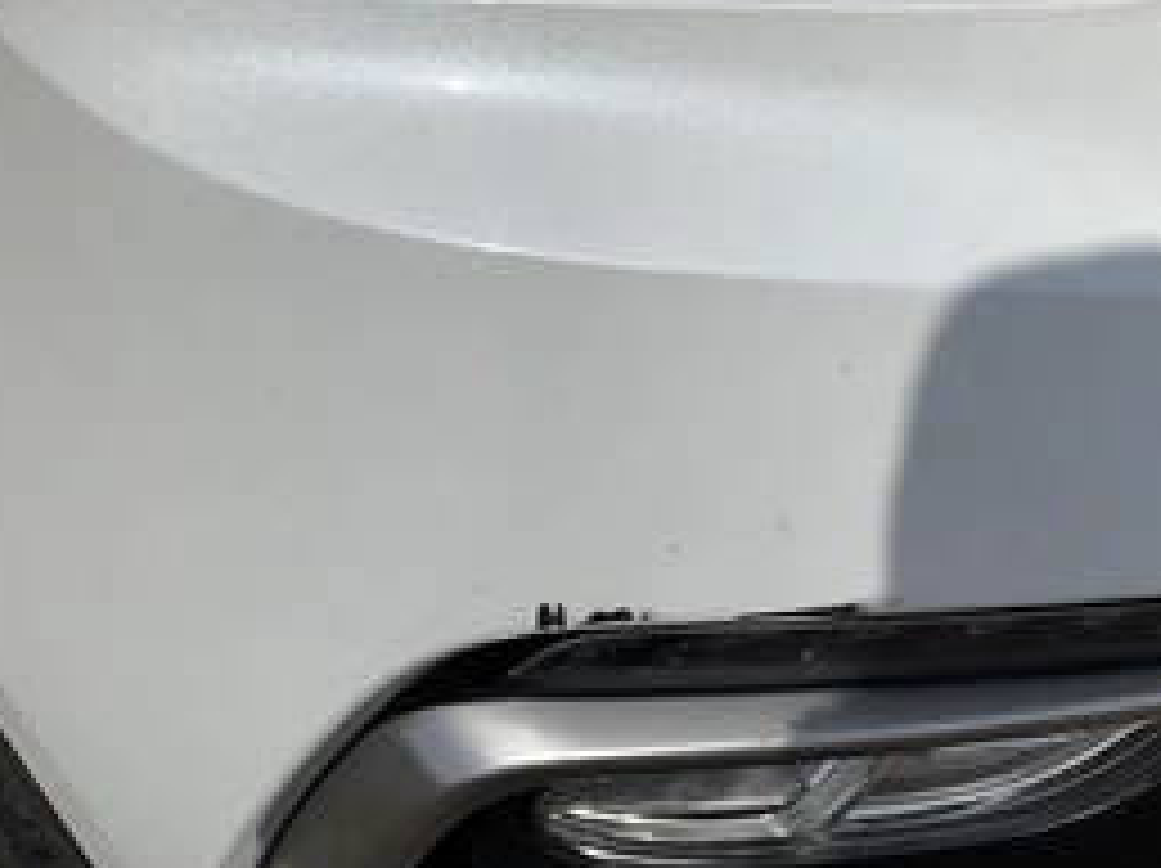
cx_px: 868
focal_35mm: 45
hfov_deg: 40.9
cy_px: 558
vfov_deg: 31.9
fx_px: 1508
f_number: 1.8
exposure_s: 1/6536
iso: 25
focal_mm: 3
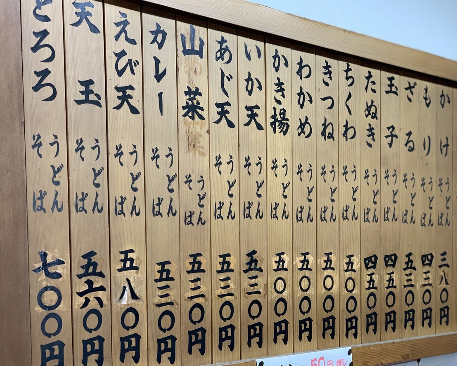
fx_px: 744
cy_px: 181
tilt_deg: +5.8
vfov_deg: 27.6
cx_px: 237
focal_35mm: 55
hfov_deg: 34.1
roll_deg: -2.0
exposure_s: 1/83
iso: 125
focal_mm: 6
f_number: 2.4
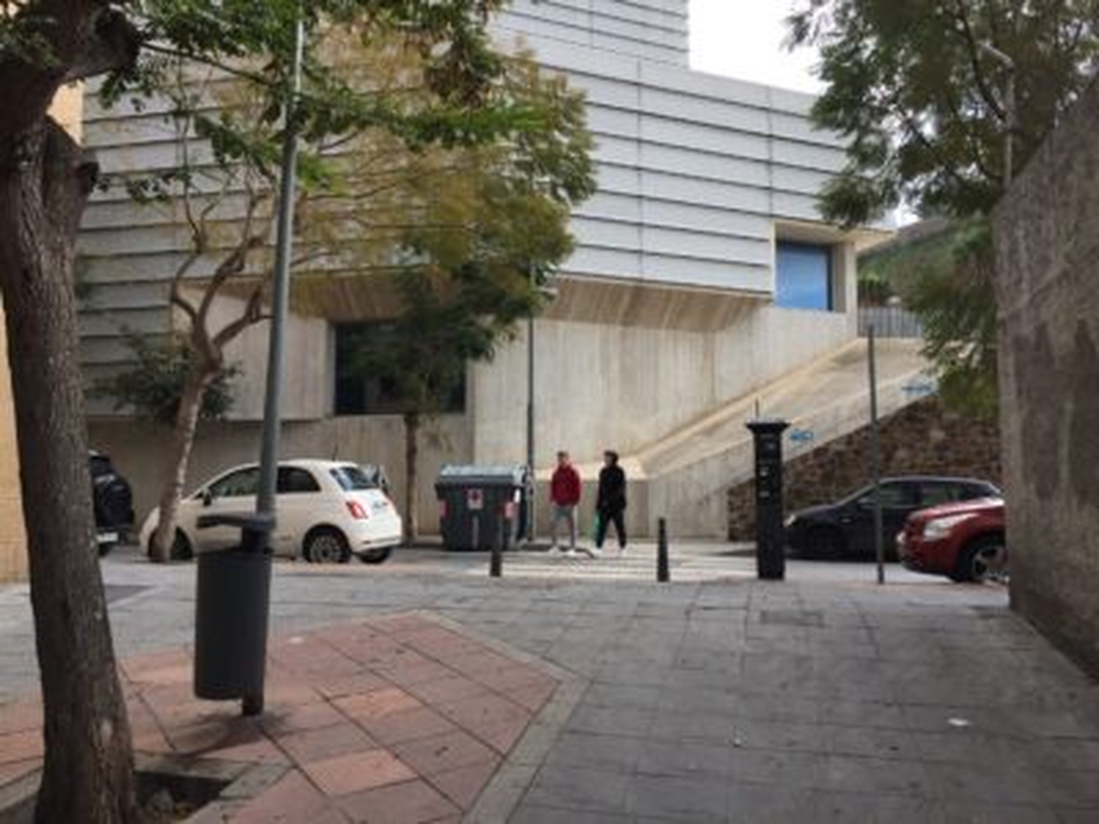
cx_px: 550
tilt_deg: +5.2
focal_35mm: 29
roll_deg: -0.5
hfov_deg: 61.7
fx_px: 921
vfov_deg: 48.2
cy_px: 412
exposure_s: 1/608
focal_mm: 4.15
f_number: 2.2
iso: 32
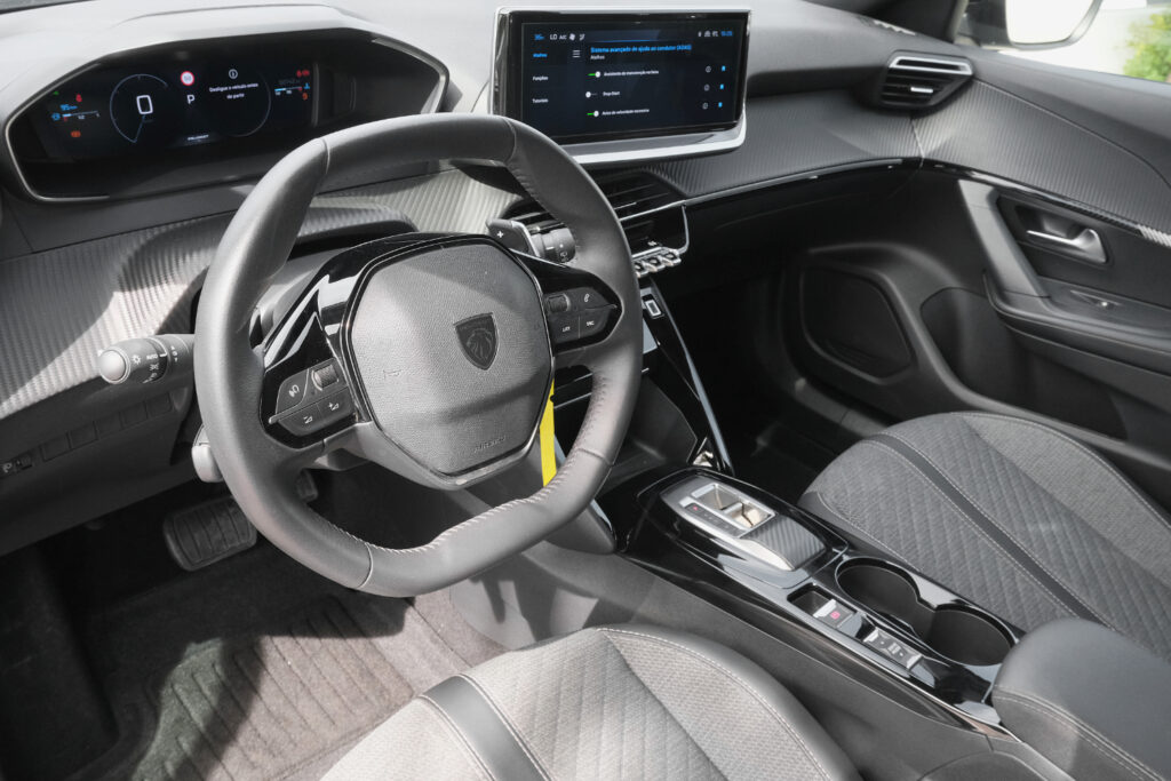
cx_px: 586
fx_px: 976
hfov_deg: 61.9
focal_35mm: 30
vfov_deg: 43.6
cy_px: 390
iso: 2000
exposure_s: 1/125
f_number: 9
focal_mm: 20.3
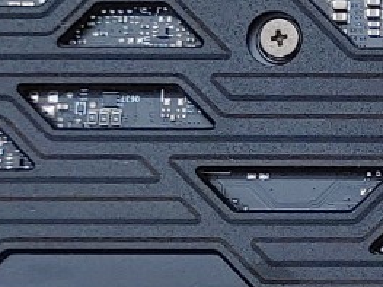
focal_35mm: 170
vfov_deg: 8.7
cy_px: 224
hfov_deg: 11.1
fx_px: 1880
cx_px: 593
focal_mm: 4.36
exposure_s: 1/98
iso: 50
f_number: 1.8
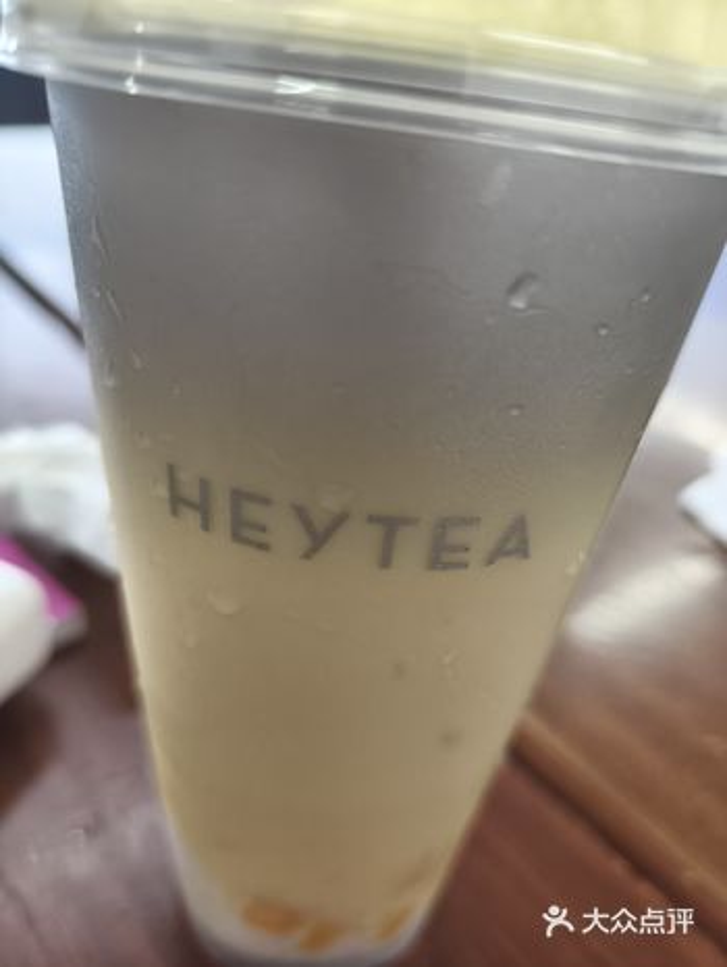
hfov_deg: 58.9
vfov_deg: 73.9
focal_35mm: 23
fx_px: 643
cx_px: 364
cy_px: 484
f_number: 1.6
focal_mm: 5.84
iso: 400
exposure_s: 1/57.1
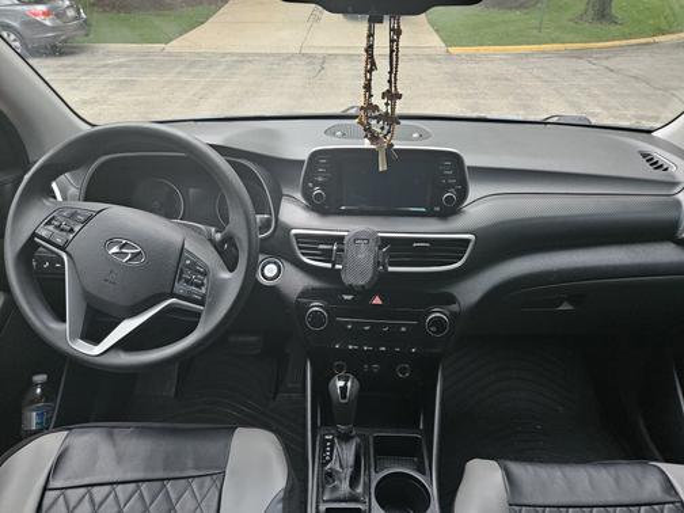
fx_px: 454
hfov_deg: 73.9
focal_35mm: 23
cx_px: 342
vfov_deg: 58.9
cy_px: 256
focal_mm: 5.4
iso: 640
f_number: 1.8
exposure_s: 1/60
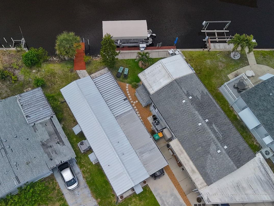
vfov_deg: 39.6
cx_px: 118
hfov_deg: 51.2
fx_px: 285
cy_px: 108
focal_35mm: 36
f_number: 1.8
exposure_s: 1/8000
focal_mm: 8.67
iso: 800
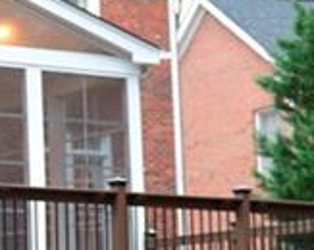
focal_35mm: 165
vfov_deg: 9.3
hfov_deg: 10.6
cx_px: -343
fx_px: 1532
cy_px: 199
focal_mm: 28
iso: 250
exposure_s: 1/50
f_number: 3.2
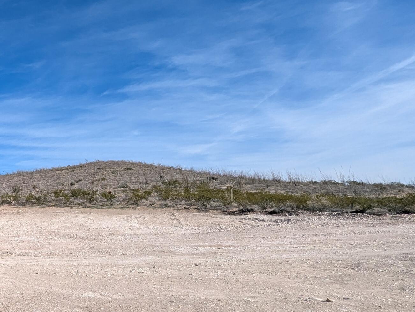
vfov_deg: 46.9
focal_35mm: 30
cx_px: -17
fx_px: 360
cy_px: 155
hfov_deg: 47.5
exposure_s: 1/1916
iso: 46
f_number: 2.2
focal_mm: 1.95
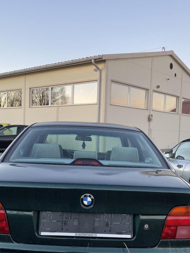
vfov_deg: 47.7
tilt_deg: -2.4
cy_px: 145
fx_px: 285
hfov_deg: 36.8
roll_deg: -2.5
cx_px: 86
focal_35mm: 39
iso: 40
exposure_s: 1/121
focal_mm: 4.2
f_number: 1.6
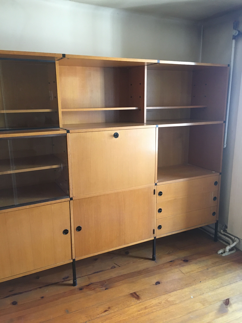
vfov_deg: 61.7
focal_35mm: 29
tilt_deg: -12.2
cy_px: 162
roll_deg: -1.1
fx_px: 270
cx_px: 121
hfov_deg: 48.2
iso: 200
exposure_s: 1/33
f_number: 2.2
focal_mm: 4.15
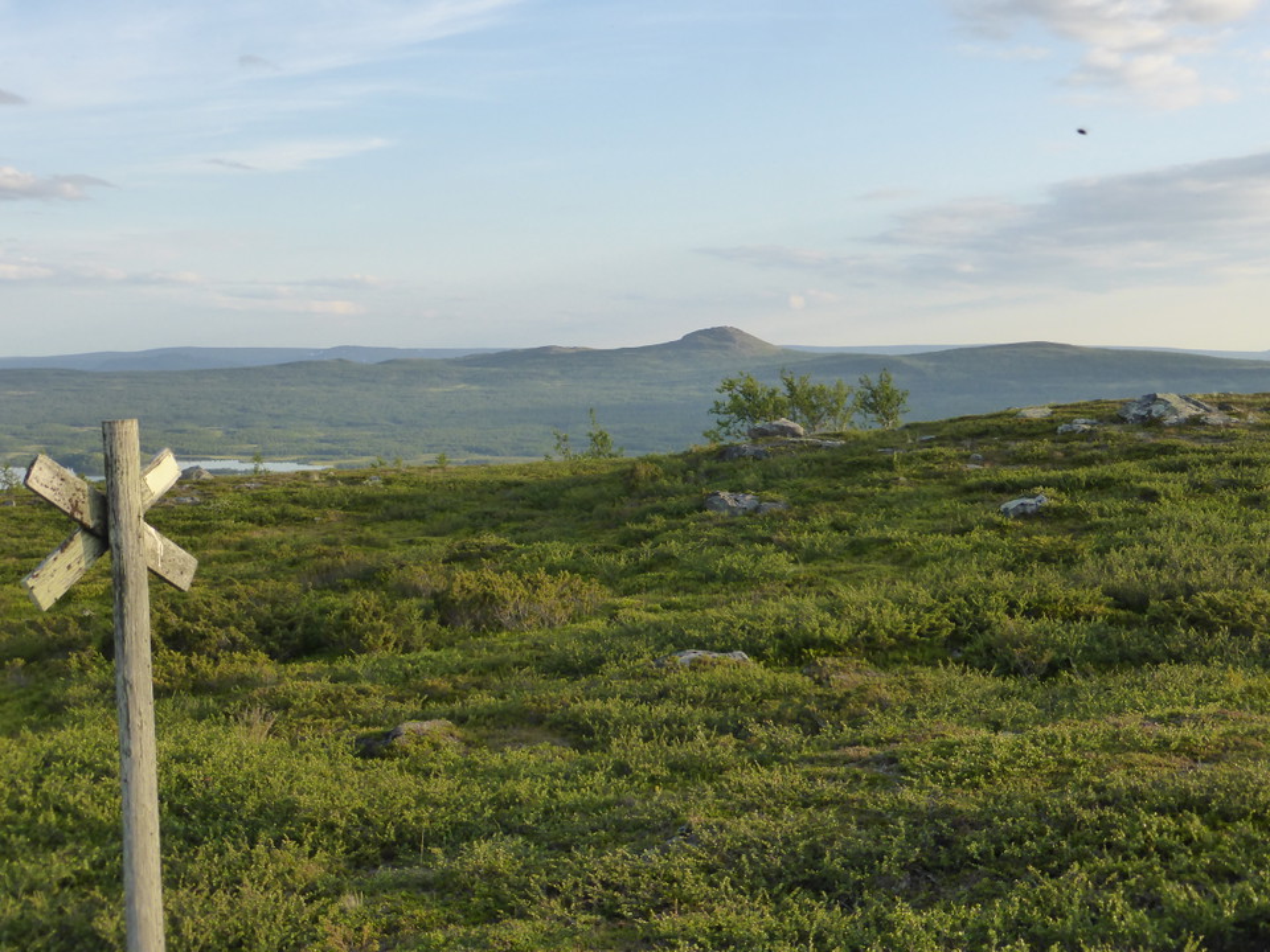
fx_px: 1688
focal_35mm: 46
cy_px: 476
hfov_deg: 41.2
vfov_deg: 31.5
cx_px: 635
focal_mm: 7.9
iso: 200
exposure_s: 1/400
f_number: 4.1
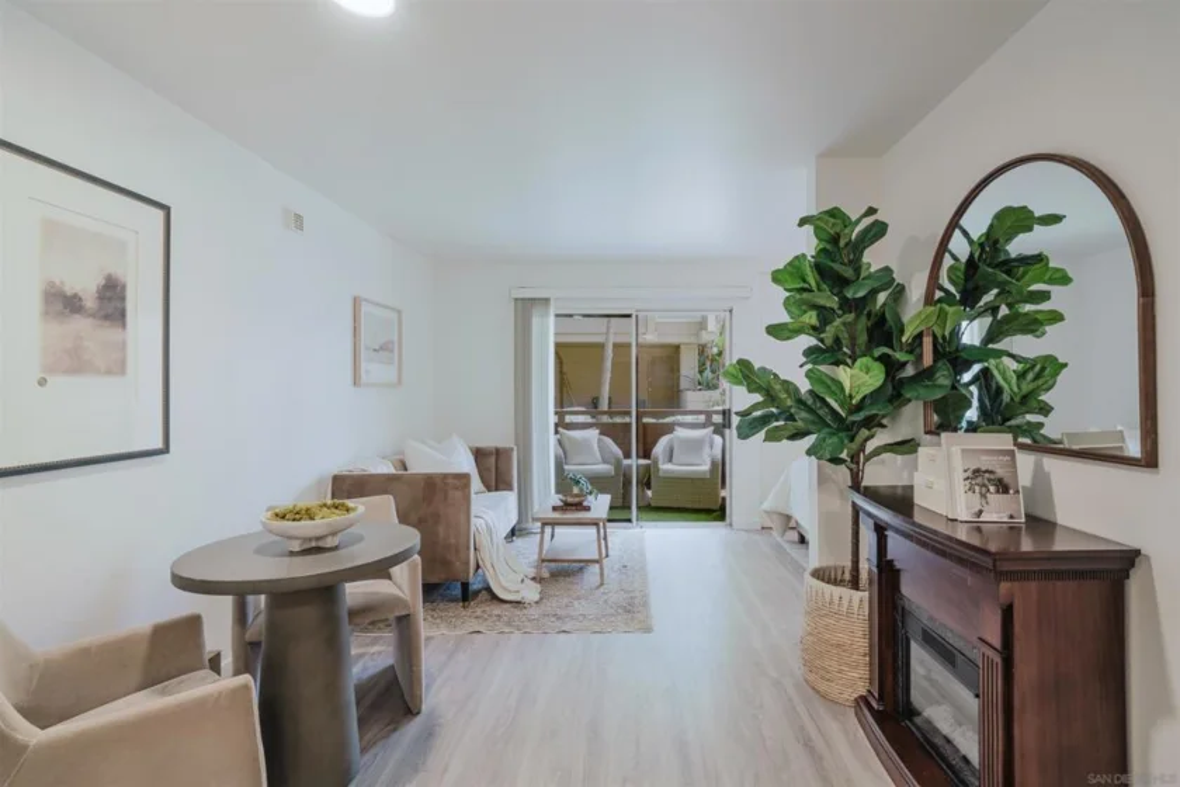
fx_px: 524
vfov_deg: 73.7
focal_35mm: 16
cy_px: 394
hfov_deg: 96.7
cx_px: 590
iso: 320
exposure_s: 1/25
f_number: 9
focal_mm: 16
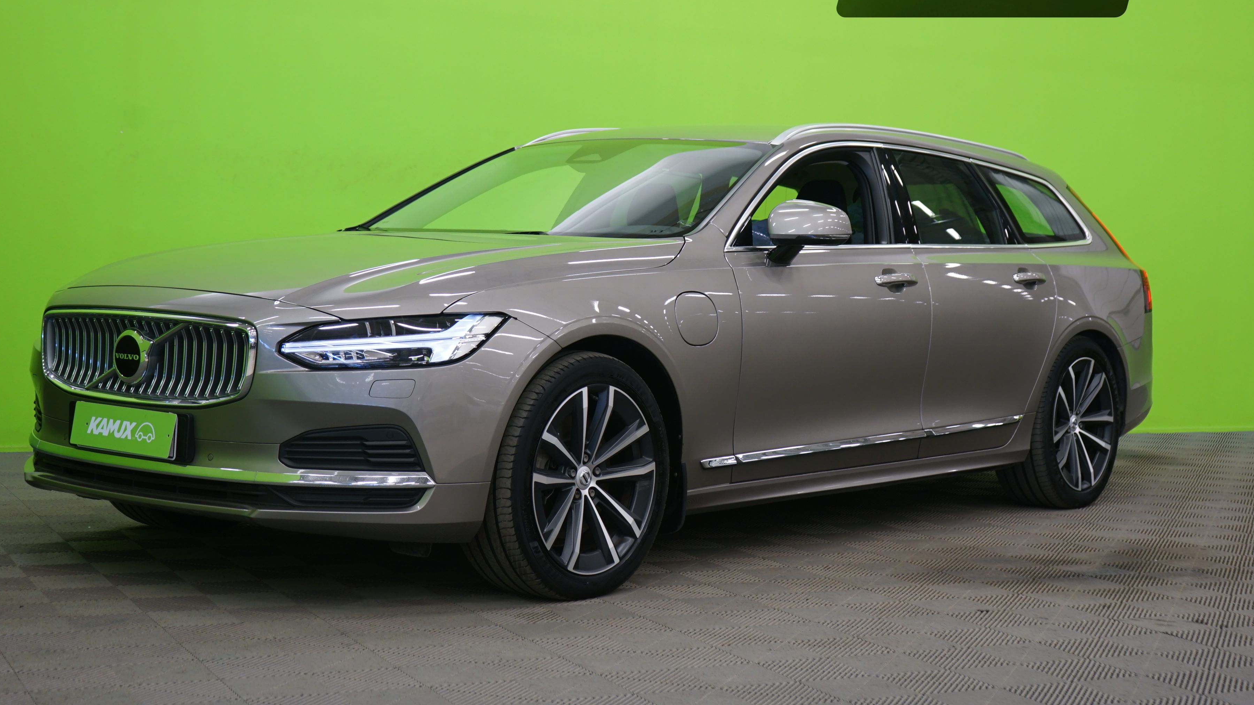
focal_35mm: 56
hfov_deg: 37.2
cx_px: 601
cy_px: 249
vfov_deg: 21.4
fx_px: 1862
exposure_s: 1/10
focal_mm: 49
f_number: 4.5
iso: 400
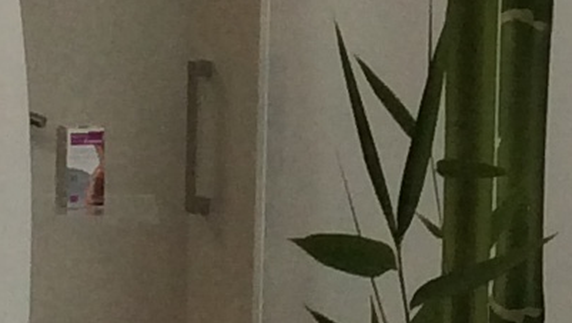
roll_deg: -0.4
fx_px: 3414
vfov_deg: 5.4
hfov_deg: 9.6
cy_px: 63
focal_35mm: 225
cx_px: 408
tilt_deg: -3.3
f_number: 2.4
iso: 40
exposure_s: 1/60
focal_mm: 3.3
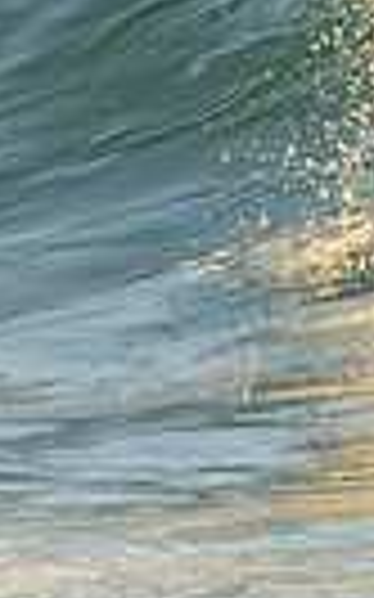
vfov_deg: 0.8
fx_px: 44439
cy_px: -201
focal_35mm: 2722
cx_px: 636
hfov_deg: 0.5
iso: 320
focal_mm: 500
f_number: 5.6
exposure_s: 1/2000
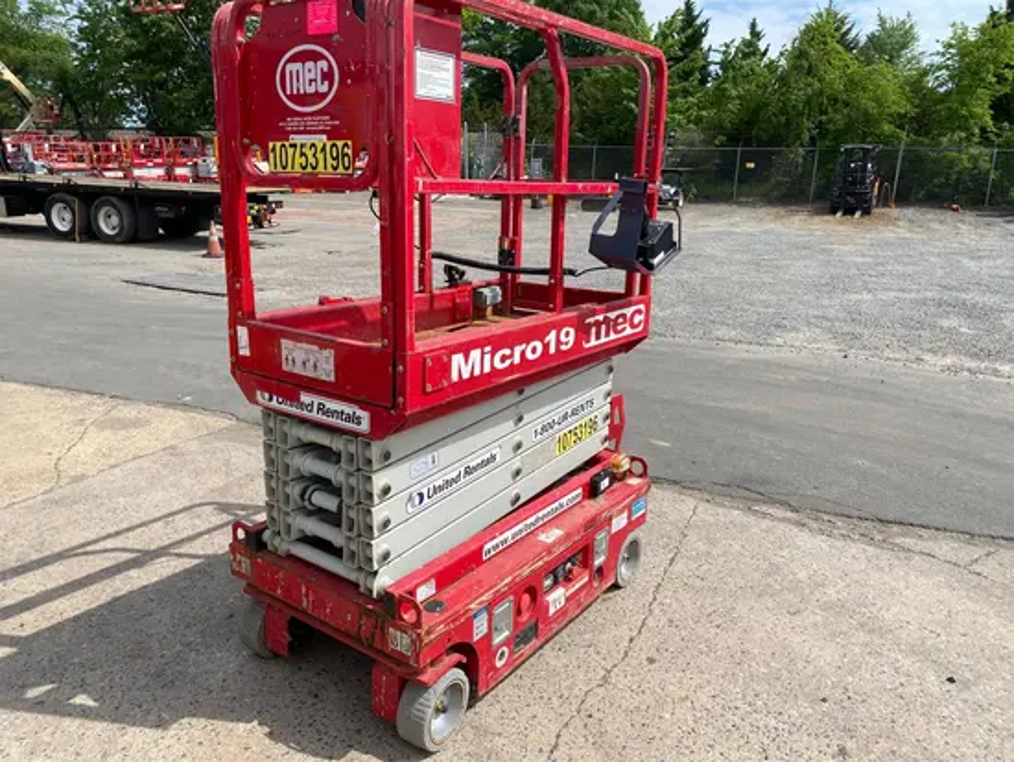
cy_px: 381
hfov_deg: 67.3
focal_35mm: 26
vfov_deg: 53.1
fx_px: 762
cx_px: 507
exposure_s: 1/3401
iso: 32
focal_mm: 4.25
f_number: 1.8
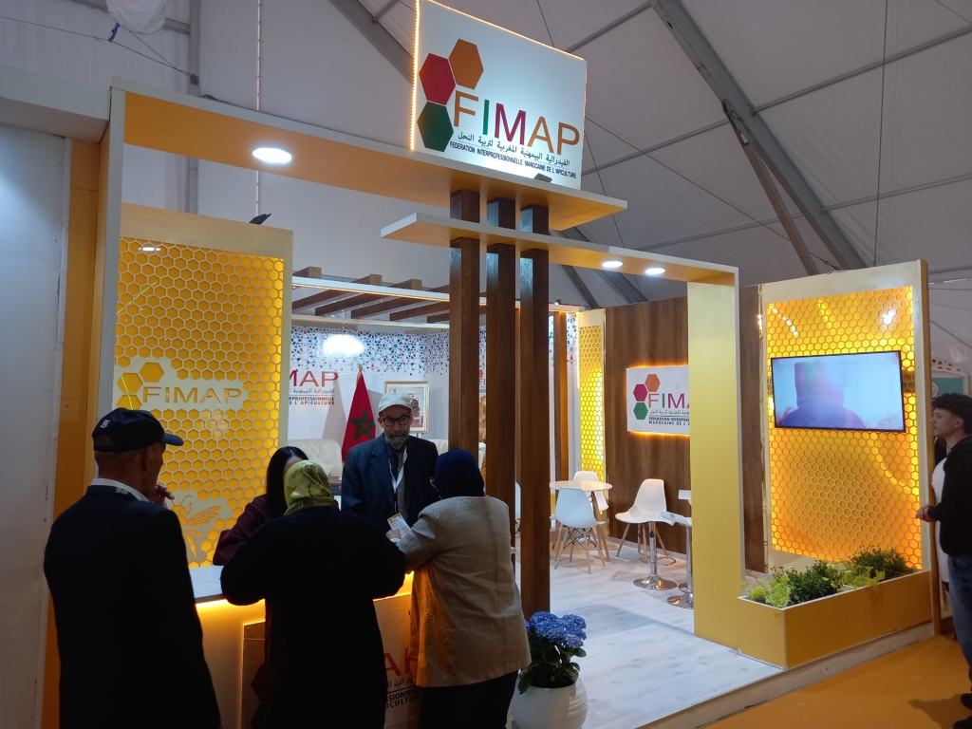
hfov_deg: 69.4
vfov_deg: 54.9
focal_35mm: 25
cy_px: 364
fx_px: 702
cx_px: 486
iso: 125
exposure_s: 1/50
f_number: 2
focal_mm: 4.6
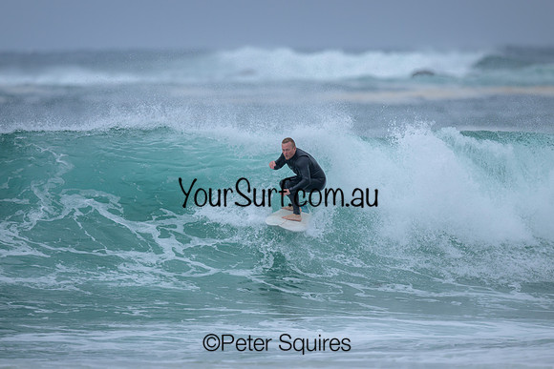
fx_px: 12313
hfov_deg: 2.6
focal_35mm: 800
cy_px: 184
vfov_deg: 1.7
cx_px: 277
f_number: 6.3
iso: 250
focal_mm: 800
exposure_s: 1/2000
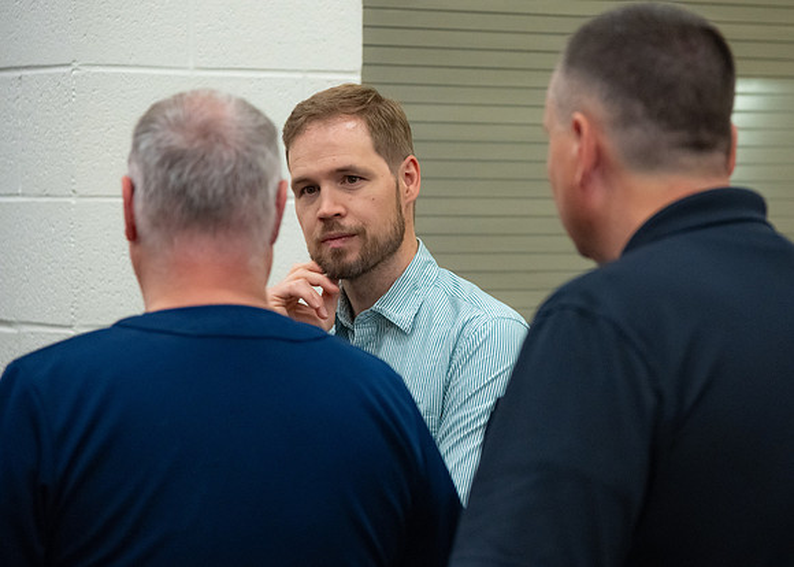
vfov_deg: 9.4
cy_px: 226
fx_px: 3430
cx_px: 515
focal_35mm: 152
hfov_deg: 13.2
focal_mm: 120
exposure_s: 1/250
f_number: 4
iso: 2500
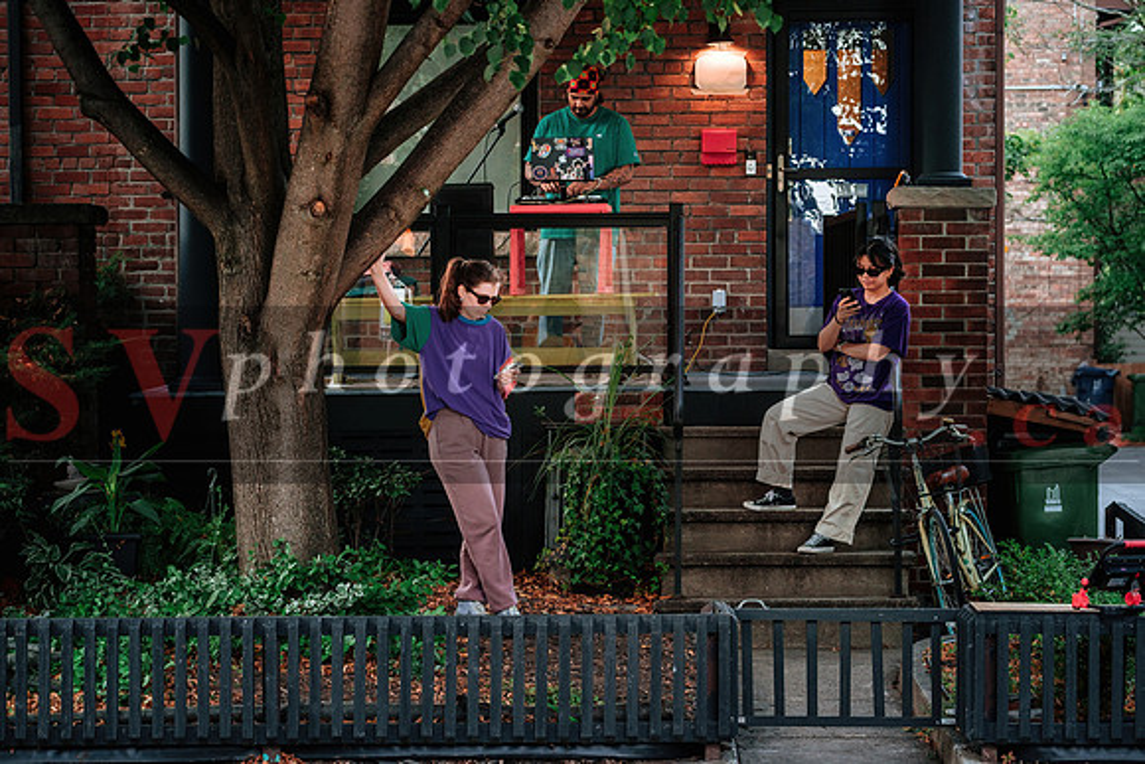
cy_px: 382
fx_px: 3132
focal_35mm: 98
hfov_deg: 20.7
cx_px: 584
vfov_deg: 13.9
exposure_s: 1/200
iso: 800
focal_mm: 63.4
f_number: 2.8
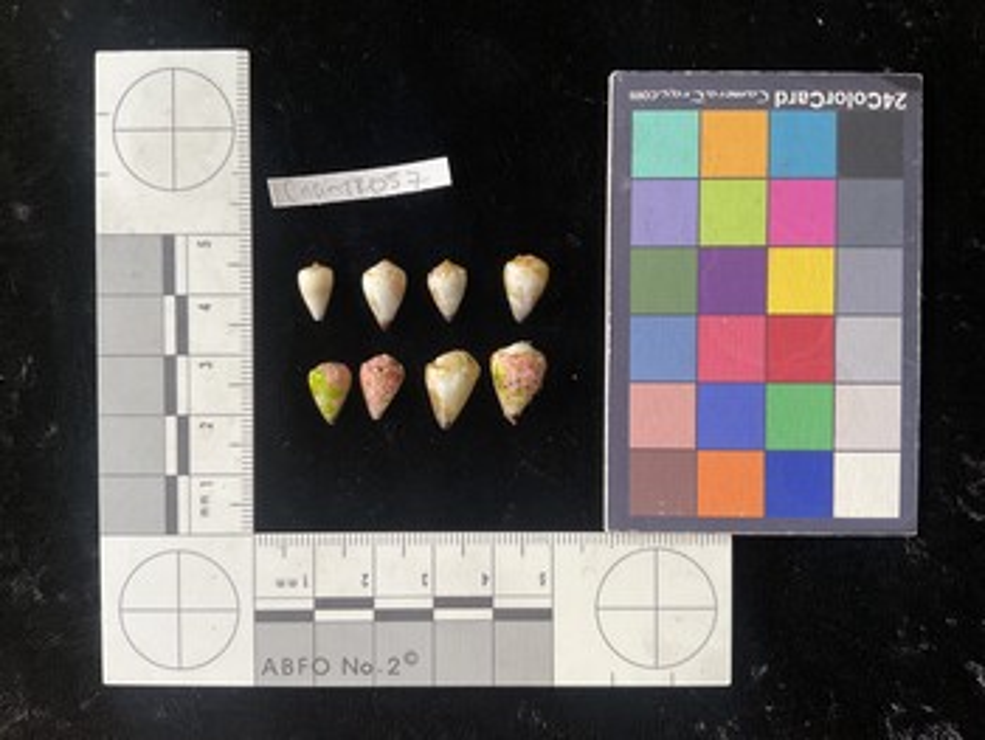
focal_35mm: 29
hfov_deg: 61.6
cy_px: 370
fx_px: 826
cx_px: 492
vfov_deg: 48.3
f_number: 1.8
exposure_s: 1/60
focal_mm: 3
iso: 125
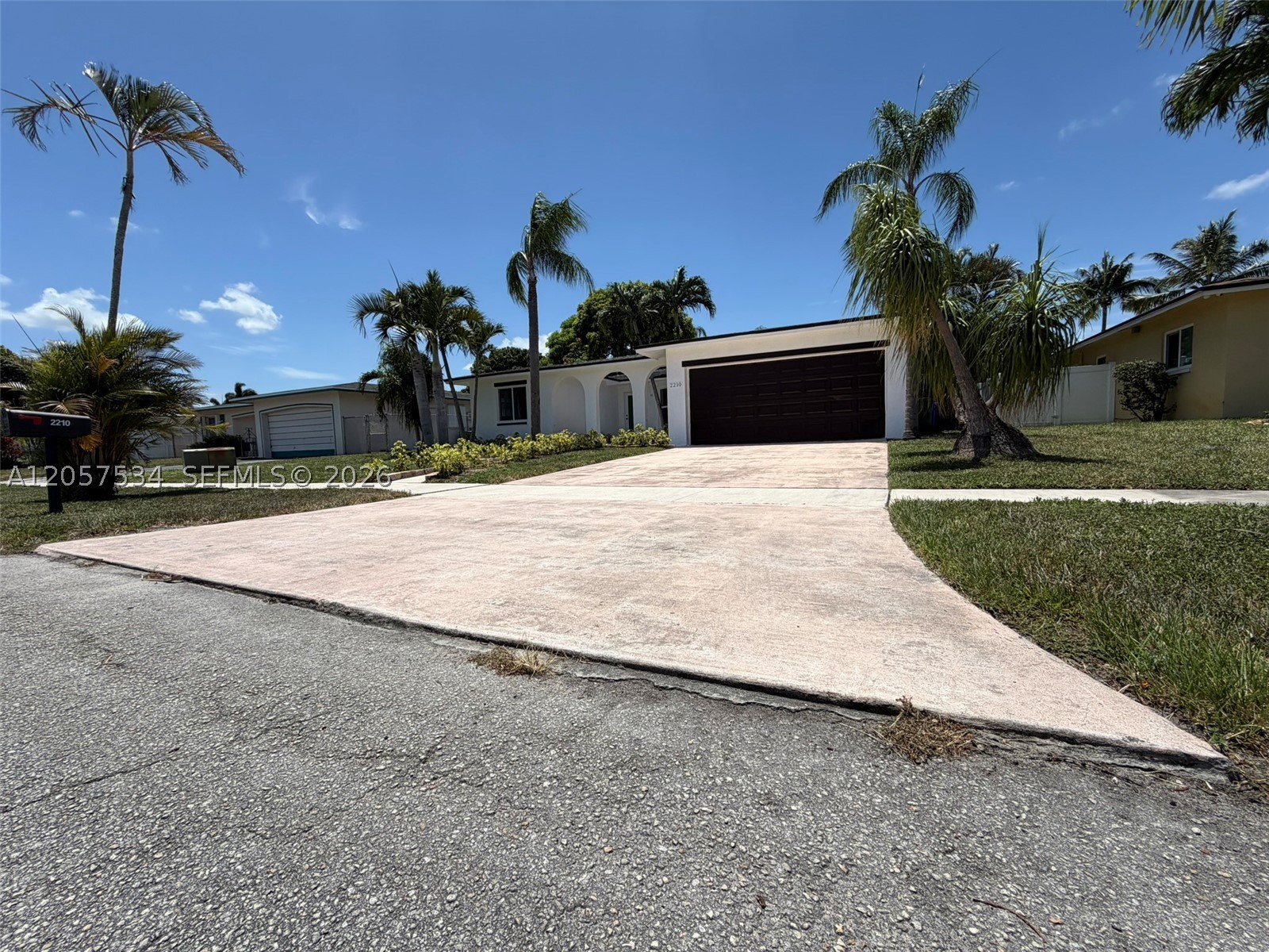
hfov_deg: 102.1
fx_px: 513
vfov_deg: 85.7
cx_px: 634
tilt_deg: -4.6
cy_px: 476
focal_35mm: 14
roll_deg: +2.6
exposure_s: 1/1656
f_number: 2.2
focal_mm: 2.22
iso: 25
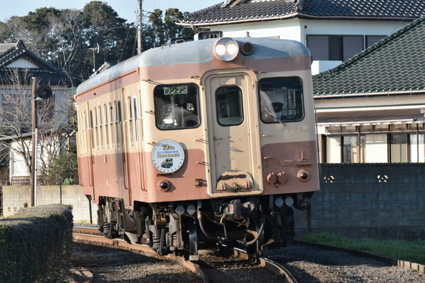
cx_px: 212
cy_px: 142
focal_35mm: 262
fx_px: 3098
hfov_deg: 7.8
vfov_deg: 5.2
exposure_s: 1/80
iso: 100
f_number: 11
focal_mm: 175
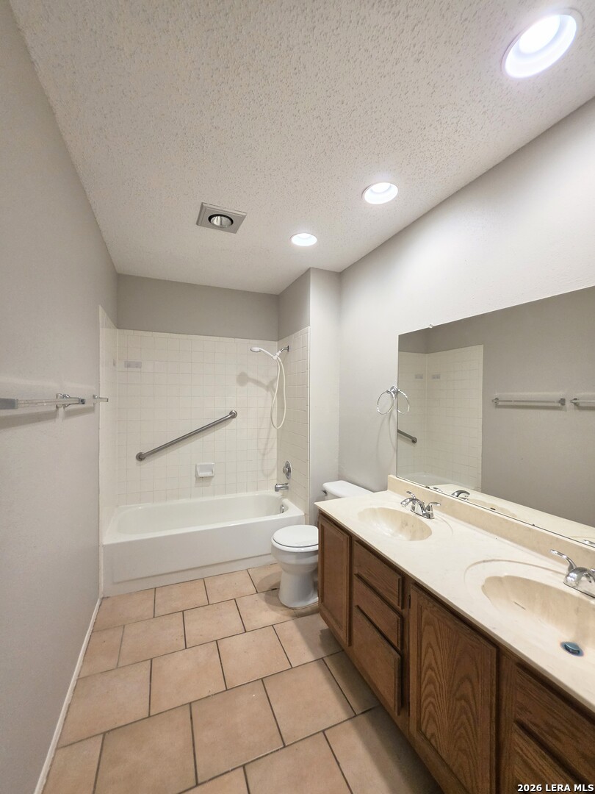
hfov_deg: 89.9
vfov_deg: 106.2
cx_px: 298
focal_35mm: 13
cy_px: 397
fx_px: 298
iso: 250
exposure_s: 1/120
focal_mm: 2.2
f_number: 1.9
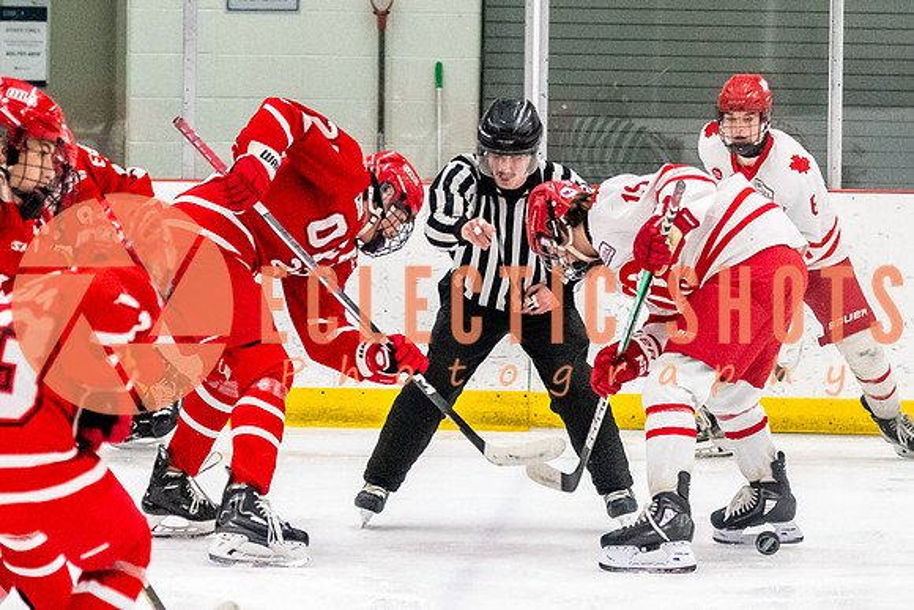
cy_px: 296
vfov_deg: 5.6
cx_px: 476
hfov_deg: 8.3
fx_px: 6264
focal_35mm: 247
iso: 4000
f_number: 2.8
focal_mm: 82
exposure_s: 1/800
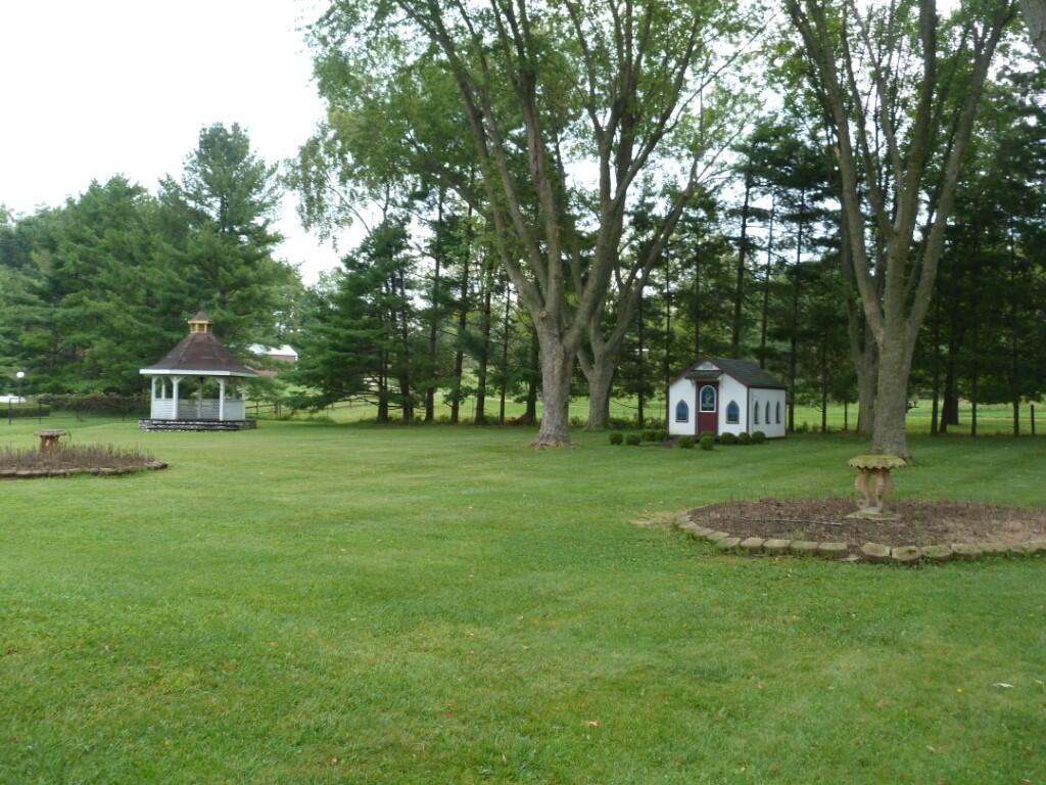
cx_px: 523
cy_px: 392
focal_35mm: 33
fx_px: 997
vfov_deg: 42.9
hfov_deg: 55.4
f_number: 3
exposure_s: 1/80
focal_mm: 5.9
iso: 80
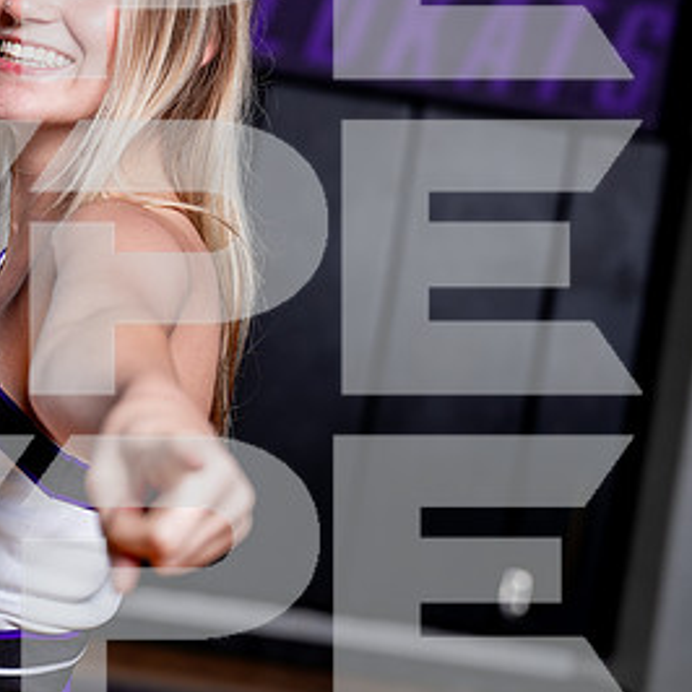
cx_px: -21
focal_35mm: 126
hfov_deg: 13.6
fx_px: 2850
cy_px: 259
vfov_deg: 13.8
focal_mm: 65
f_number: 4
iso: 100
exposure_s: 1/250
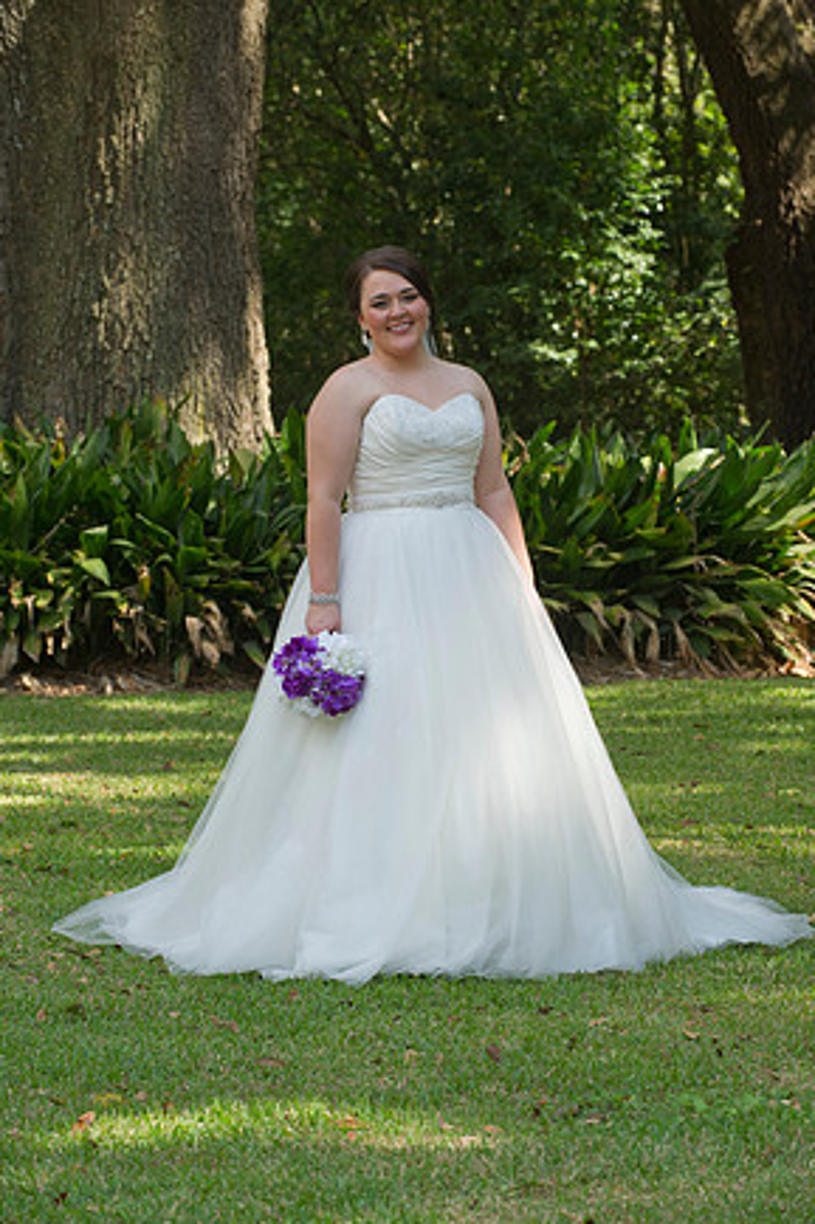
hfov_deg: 9.5
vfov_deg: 14.2
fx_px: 4928
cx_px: 416
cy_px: 606
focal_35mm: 145
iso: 320
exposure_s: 1/125
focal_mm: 140
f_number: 6.3
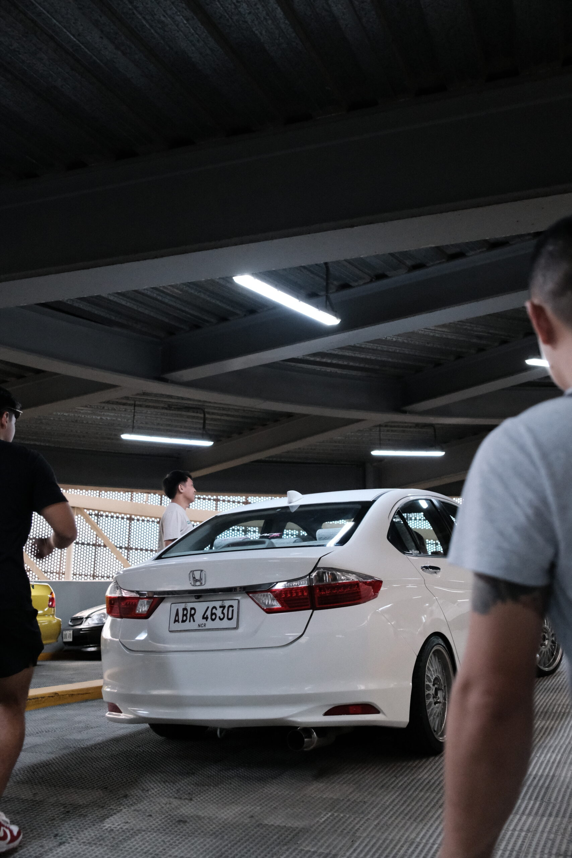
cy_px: 429
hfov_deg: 35.1
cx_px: 286
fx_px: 905
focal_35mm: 38
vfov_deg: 50.7
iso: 5000
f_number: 2.8
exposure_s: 1/100
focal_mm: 25.4
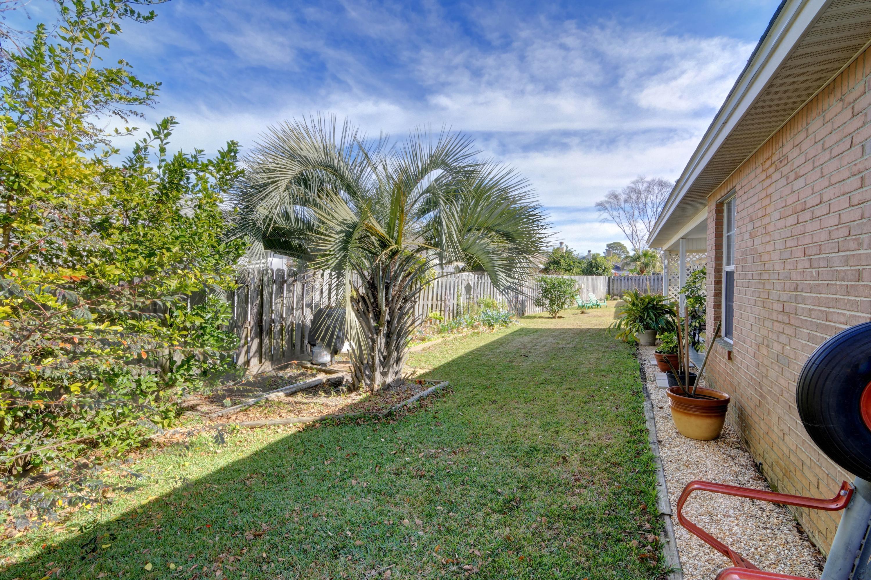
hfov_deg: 96.7
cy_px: 290
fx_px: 387
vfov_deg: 73.7
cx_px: 436
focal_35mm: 16
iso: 100
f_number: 22
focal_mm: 11
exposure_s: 1/60
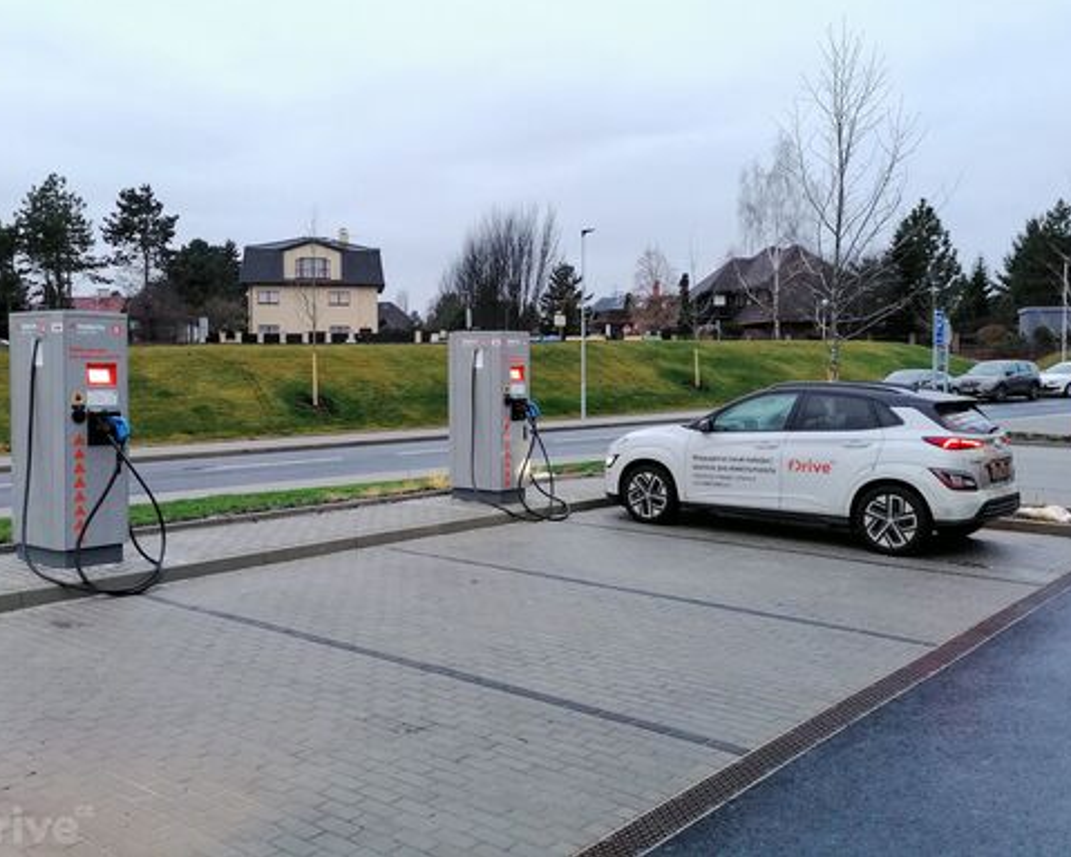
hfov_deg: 51.5
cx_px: 519
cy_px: 423
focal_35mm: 35
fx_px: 1109
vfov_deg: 42.2
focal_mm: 5.3
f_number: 1.8
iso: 100
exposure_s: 1/33.3
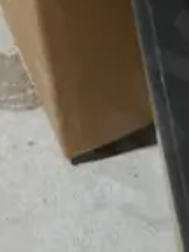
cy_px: -528
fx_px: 2075
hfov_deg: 4.9
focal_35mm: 285
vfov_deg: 6.3
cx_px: 634
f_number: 4.4
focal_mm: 20
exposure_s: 1/60
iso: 640
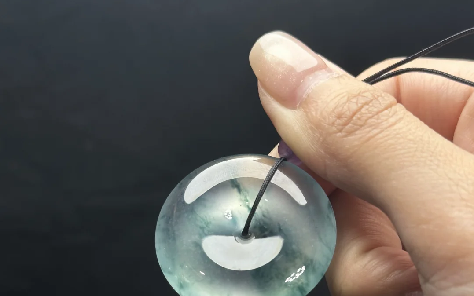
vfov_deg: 19.0
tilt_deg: -16.0
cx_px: 237
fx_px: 878
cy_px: 229
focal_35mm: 68
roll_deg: +1.1
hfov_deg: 30.2
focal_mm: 6.86
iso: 80
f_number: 1.78
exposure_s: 1/94
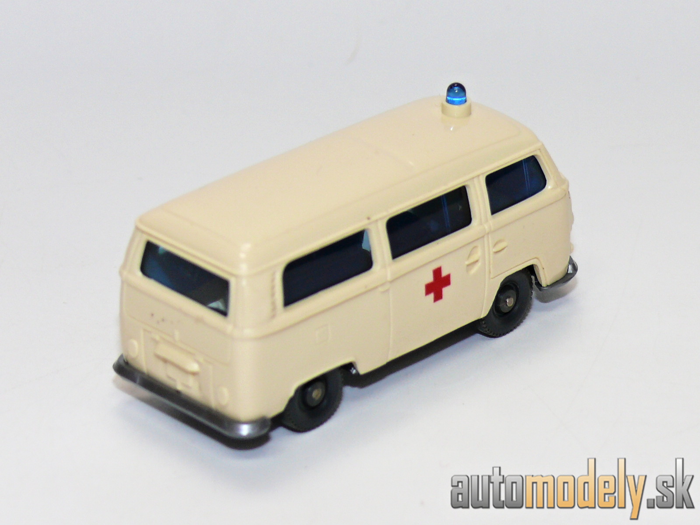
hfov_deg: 12.7
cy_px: 262
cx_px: 350
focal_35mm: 155
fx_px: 3134
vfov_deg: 9.6
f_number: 4
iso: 100
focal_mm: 18.3
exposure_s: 1/30
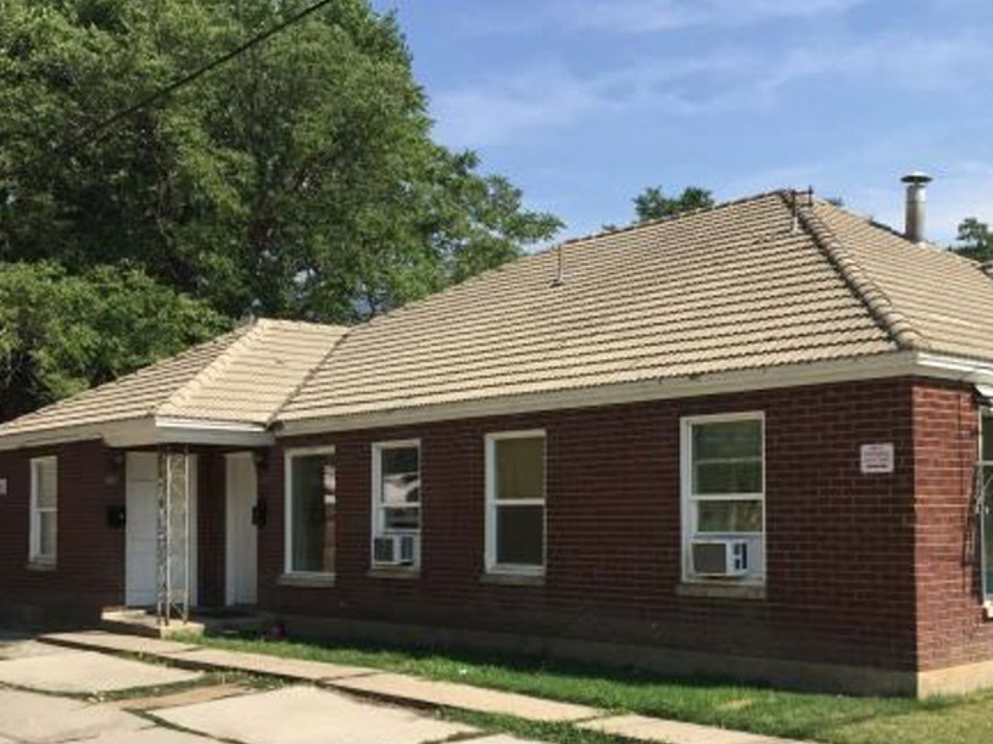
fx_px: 1233
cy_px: 477
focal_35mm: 43
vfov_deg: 33.4
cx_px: 652
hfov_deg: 43.3
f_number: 2.2
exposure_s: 1/1522
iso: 32
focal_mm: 4.15
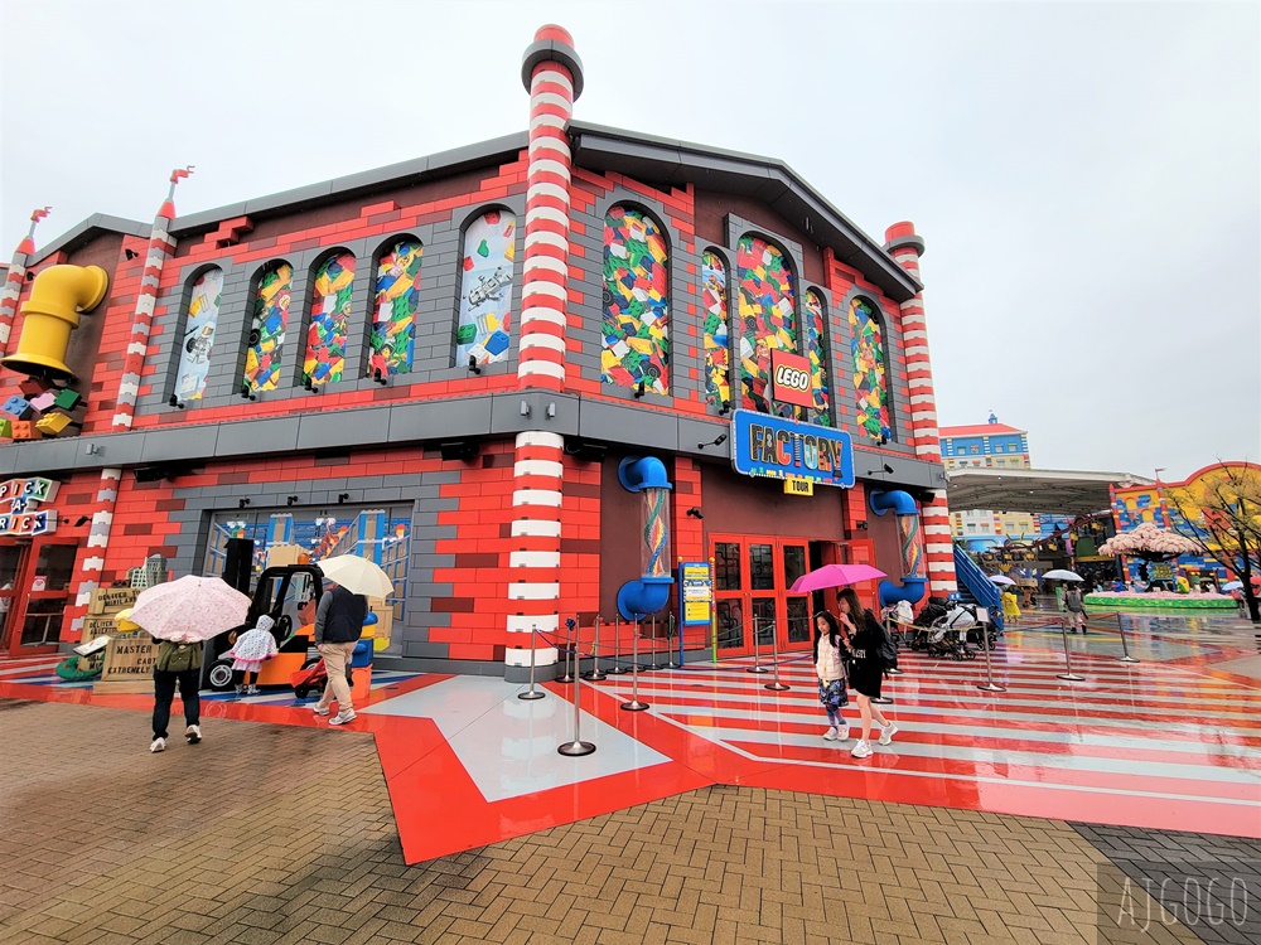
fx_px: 474
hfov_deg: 106.2
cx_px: 630
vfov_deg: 89.9
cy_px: 472
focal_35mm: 13
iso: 50
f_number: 2.2
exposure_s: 1/407
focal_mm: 2.2
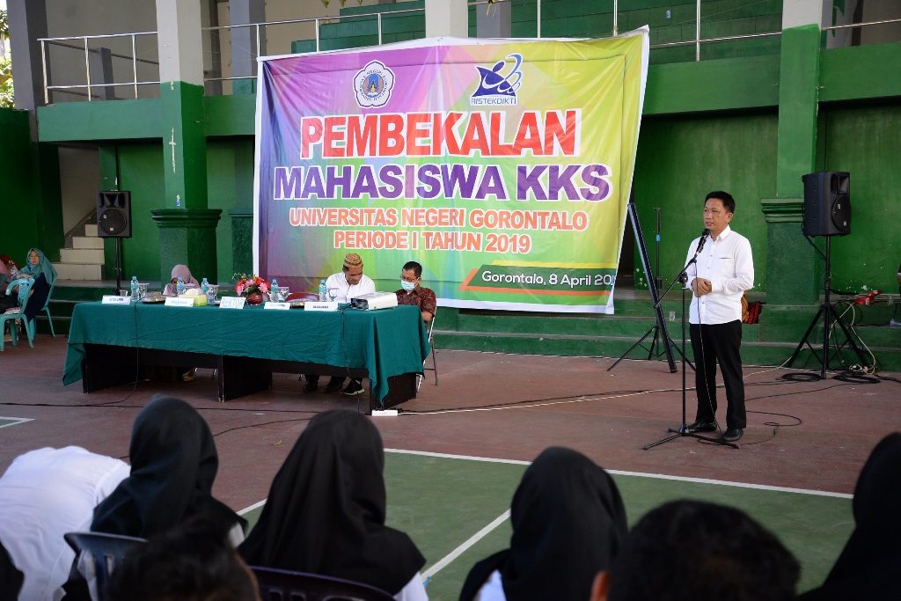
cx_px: 450
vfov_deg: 31.9
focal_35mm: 42
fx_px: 1051
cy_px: 300
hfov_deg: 46.4
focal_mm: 42
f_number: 4.2
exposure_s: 1/320
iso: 1600
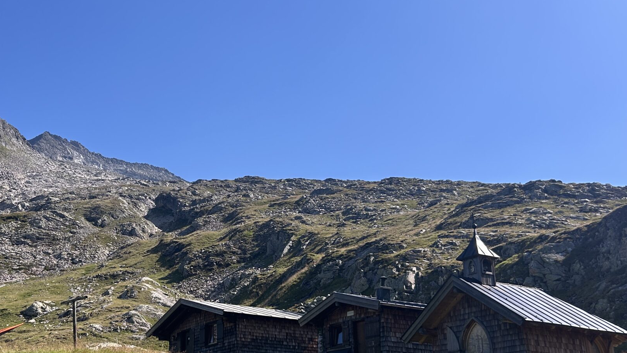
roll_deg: -1.0
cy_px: 228
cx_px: 204
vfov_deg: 26.4
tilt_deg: +17.3
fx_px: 748
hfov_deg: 44.7
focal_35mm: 45
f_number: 1.5
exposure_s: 1/3165
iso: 50
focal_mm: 5.7
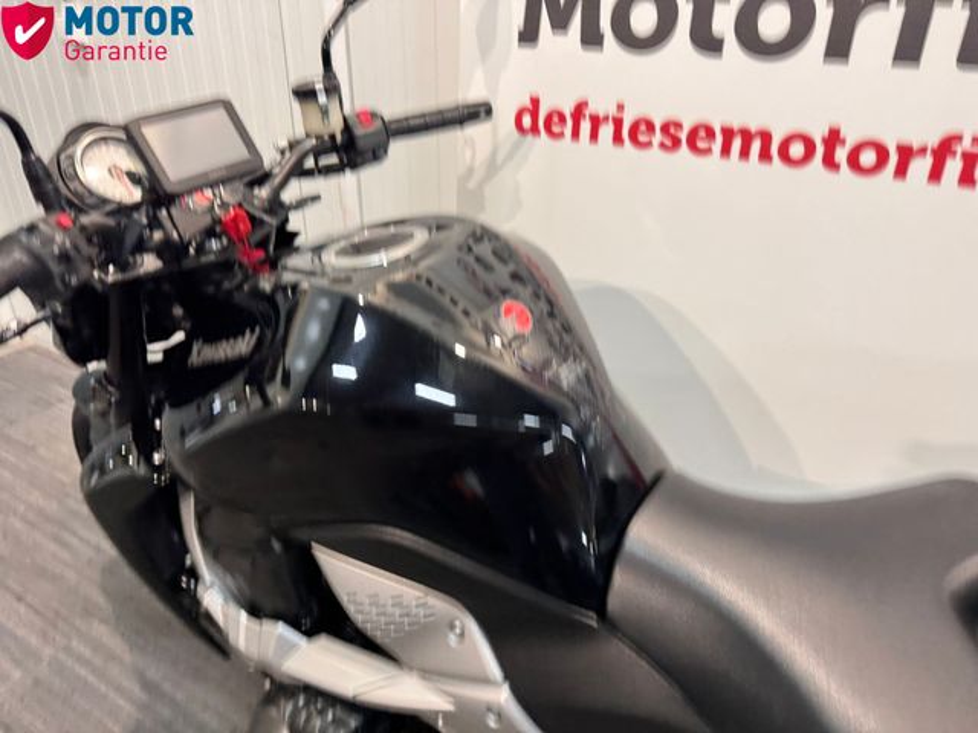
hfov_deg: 71.6
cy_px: 366
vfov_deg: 56.8
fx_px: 678
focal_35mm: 24
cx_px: 489
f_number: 1.78
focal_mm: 6.76
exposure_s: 1/33
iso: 640
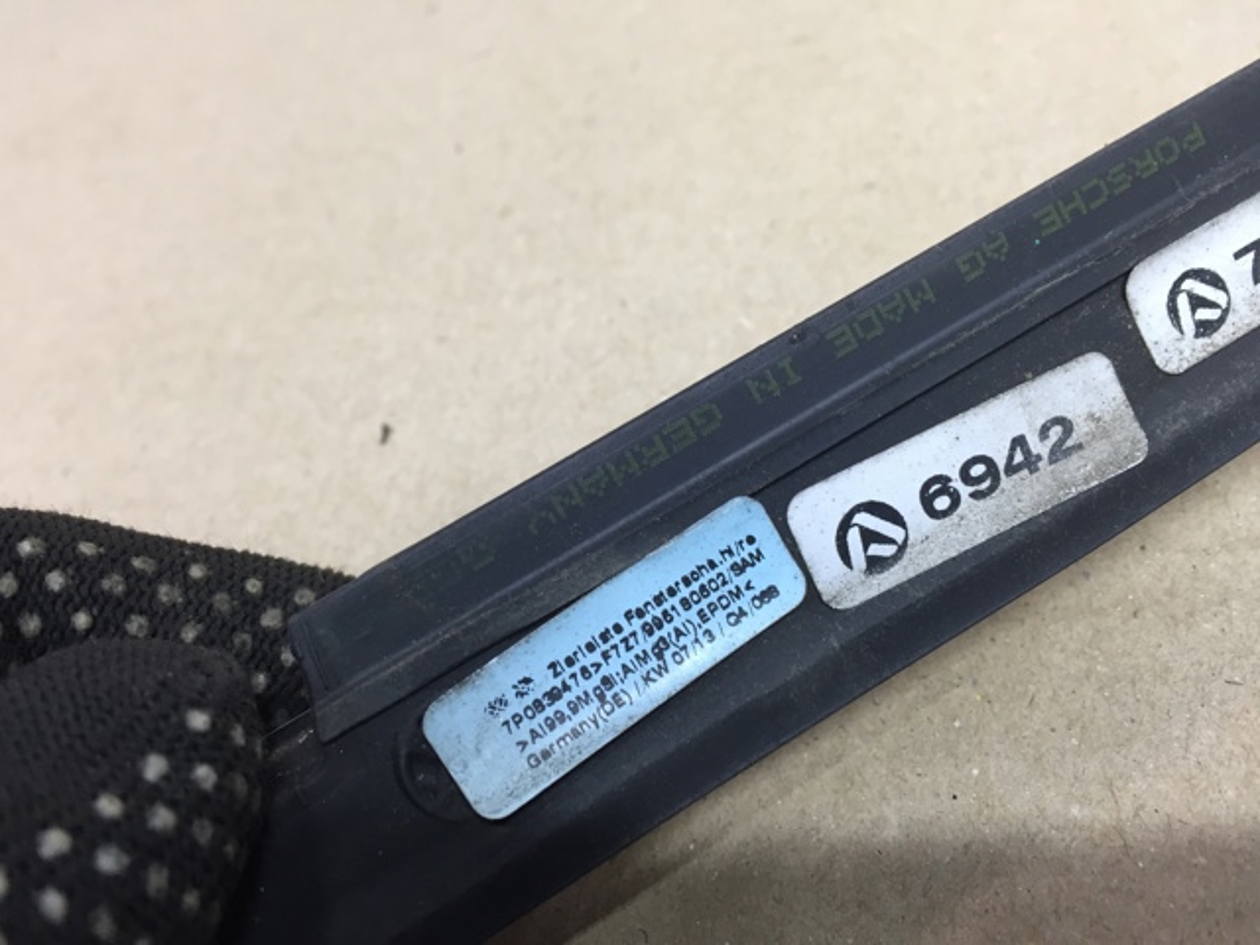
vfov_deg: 48.2
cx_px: 630
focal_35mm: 29
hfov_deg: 61.7
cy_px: 472
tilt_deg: -45.1
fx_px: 1056
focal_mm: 4.15
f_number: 2.2
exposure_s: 1/33
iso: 80
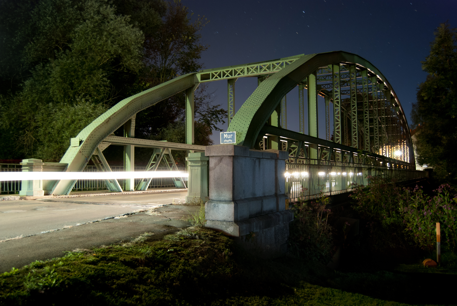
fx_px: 381
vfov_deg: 43.7
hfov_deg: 61.9
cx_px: 228
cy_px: 153
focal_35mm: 30
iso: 320
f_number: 3.8
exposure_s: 65
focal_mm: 20
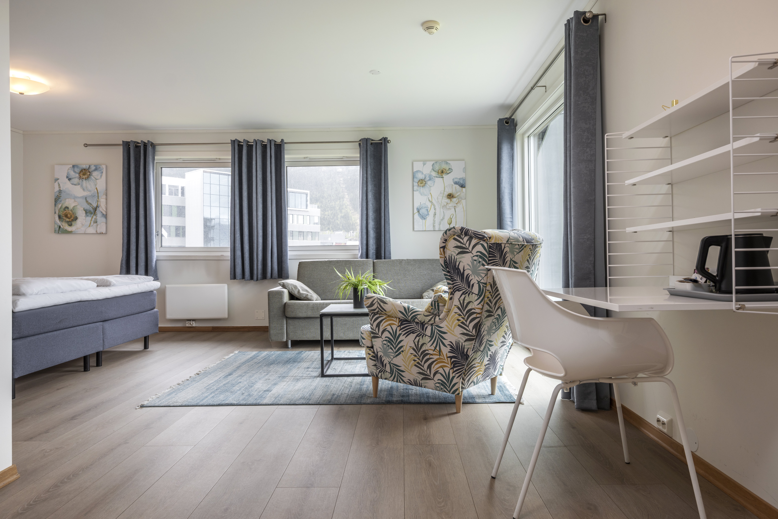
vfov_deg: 55.1
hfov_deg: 76.1
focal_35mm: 23
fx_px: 497
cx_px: 389
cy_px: 260
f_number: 8
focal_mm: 23
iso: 200
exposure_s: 1/13
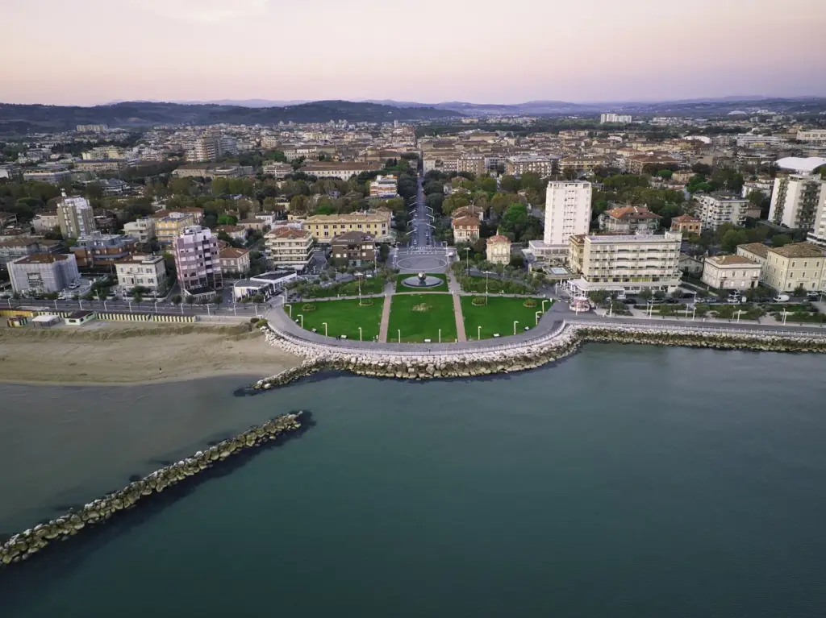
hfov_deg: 71.6
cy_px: 309
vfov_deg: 56.8
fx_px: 572
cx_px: 413
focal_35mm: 24
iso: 100
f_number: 2.8
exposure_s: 1/20
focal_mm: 12.3
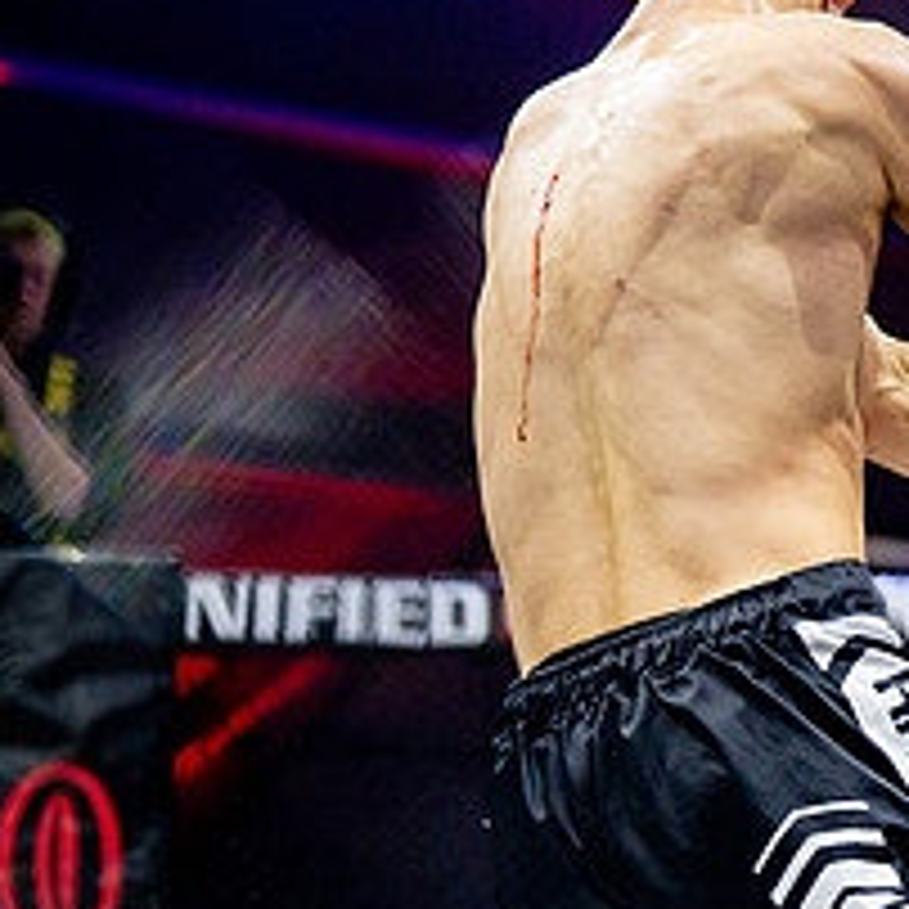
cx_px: 1296
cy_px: 515
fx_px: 5080
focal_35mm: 171
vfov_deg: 10.2
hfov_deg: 10.0
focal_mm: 70
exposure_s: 1/1250
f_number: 2.8
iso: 4000
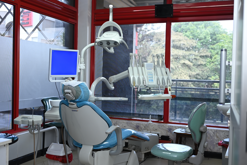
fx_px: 288
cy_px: 82
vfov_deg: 31.9
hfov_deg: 46.4
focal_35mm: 42
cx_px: 124
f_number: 2.8
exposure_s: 1/100
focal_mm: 28
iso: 320
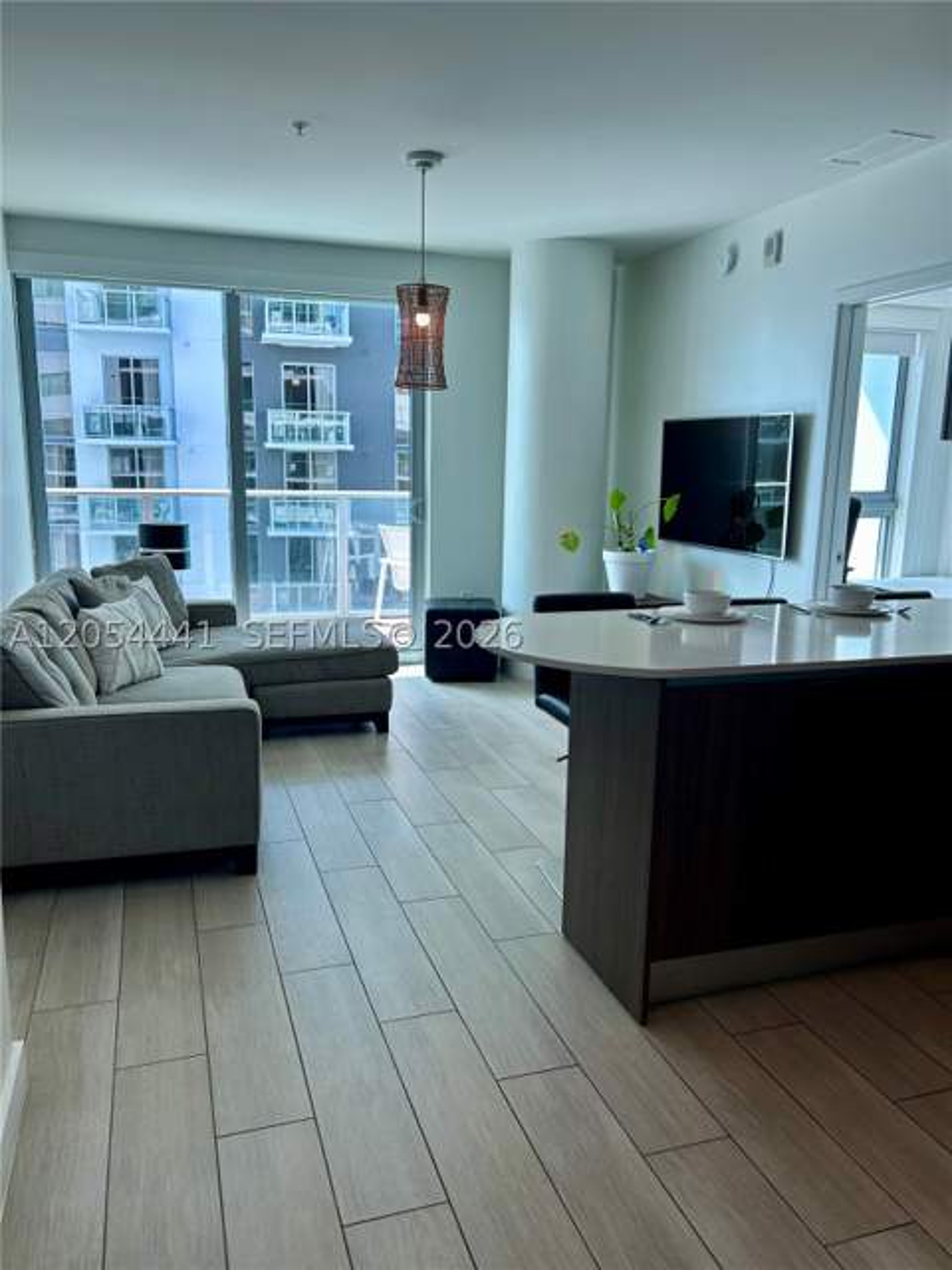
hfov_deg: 53.1
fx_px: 953
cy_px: 635
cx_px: 476
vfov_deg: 67.3
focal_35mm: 26
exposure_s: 1/171
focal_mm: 5.7
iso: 40
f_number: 1.5
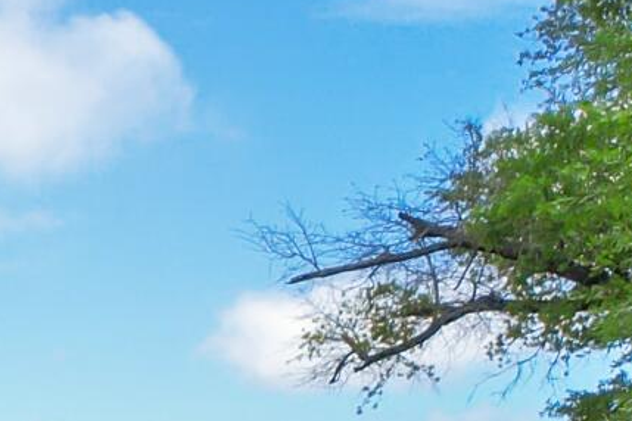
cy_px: 1055
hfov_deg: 10.7
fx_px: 2703
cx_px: -1025
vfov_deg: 8.1
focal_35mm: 154
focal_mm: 8.38
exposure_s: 1/800
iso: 100
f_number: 2.8
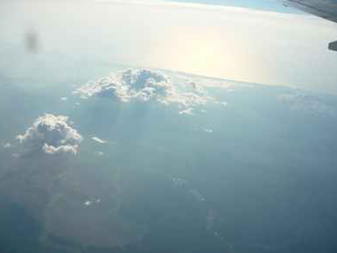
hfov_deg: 51.3
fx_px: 351
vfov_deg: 39.7
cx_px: 166
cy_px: 136
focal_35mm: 36
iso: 100
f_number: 8
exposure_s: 1/250
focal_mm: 5.5
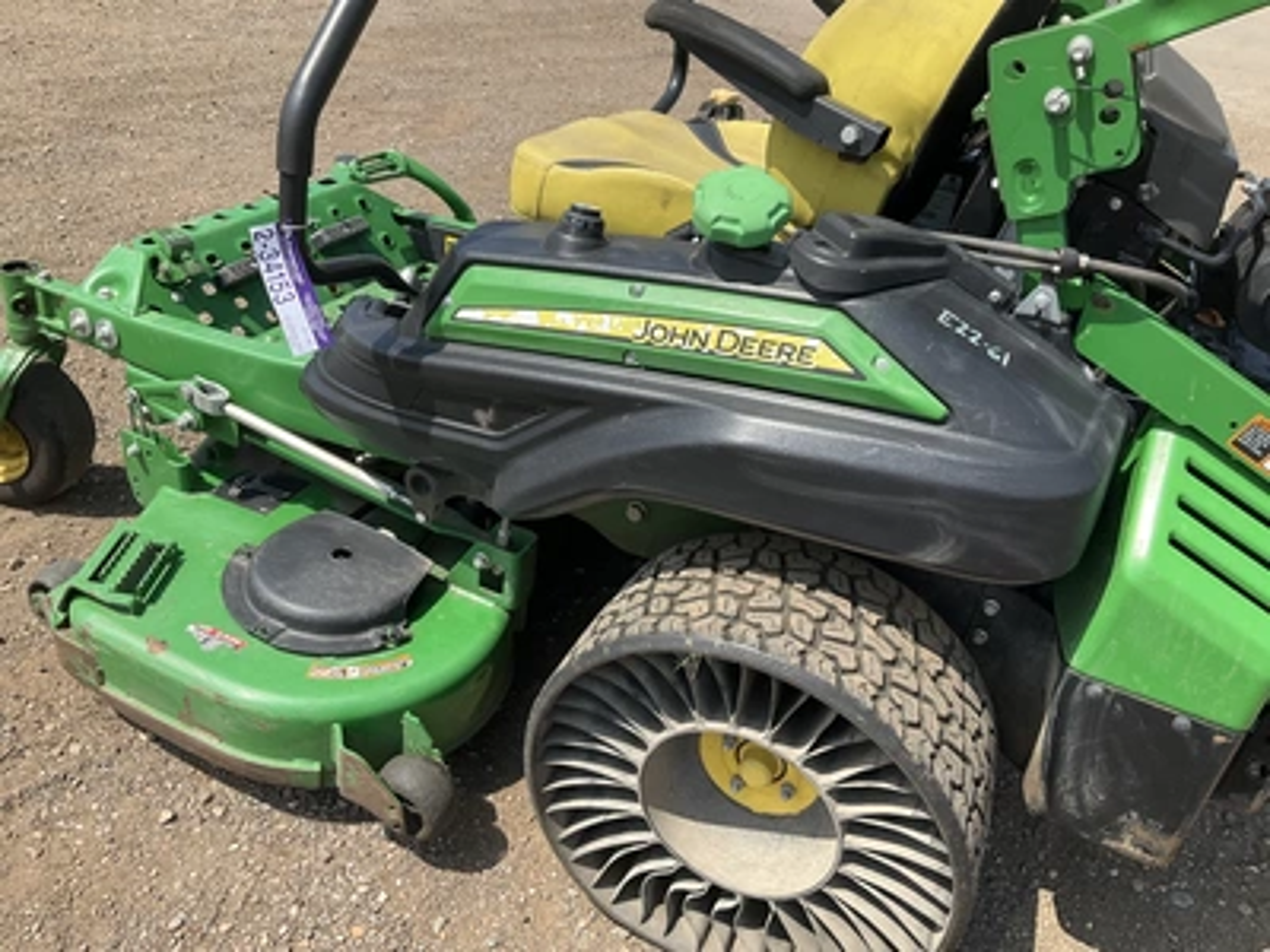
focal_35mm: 29
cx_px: 635
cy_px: 476
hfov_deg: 61.7
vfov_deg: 48.2
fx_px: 1064
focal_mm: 3
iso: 25
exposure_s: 1/1279
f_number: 1.8
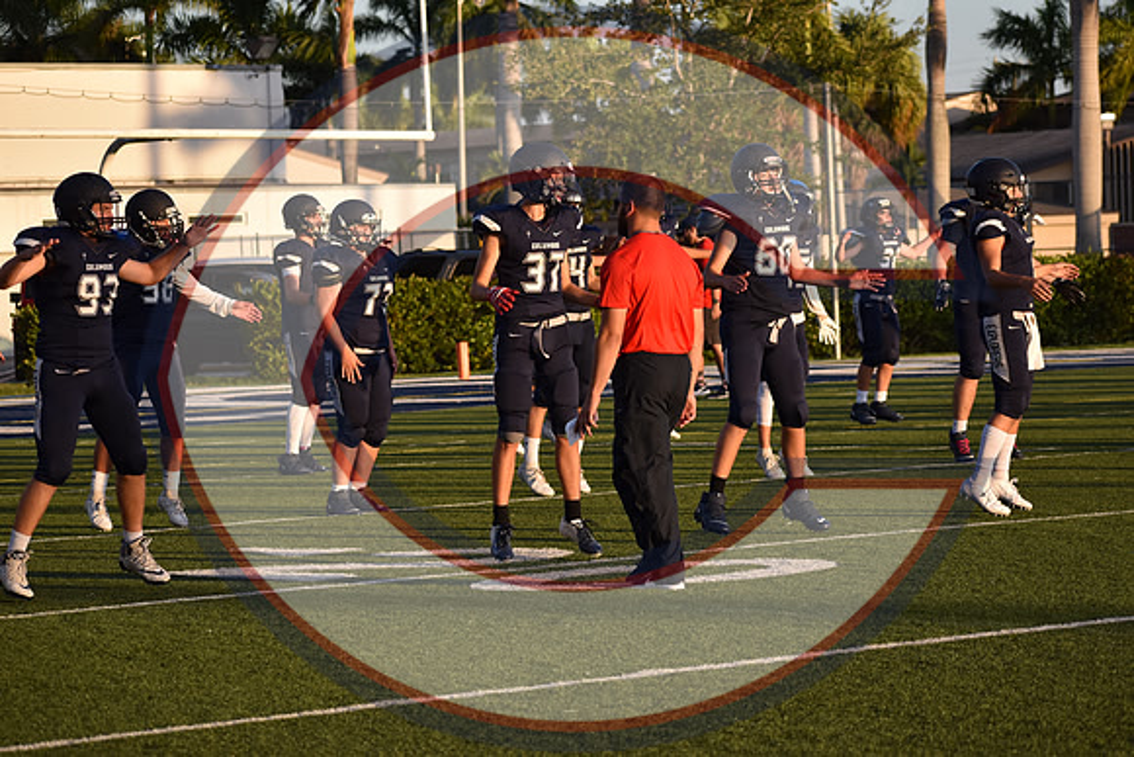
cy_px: 378
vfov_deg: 9.3
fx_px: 4631
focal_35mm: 147
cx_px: 567
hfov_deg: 14.0
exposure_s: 1/1250
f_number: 5
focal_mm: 98
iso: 400
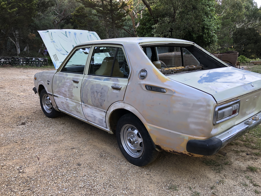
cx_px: 130
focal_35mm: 28
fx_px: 211
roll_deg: +4.0
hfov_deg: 63.4
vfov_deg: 49.7
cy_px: 98
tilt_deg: -11.7
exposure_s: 1/120
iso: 50
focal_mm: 3.99
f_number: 1.8
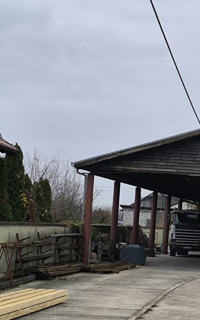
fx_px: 803
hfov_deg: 13.5
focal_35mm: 92
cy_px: 183
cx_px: 283
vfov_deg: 22.5
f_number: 1.65
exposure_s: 1/237
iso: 50
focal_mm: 6.14
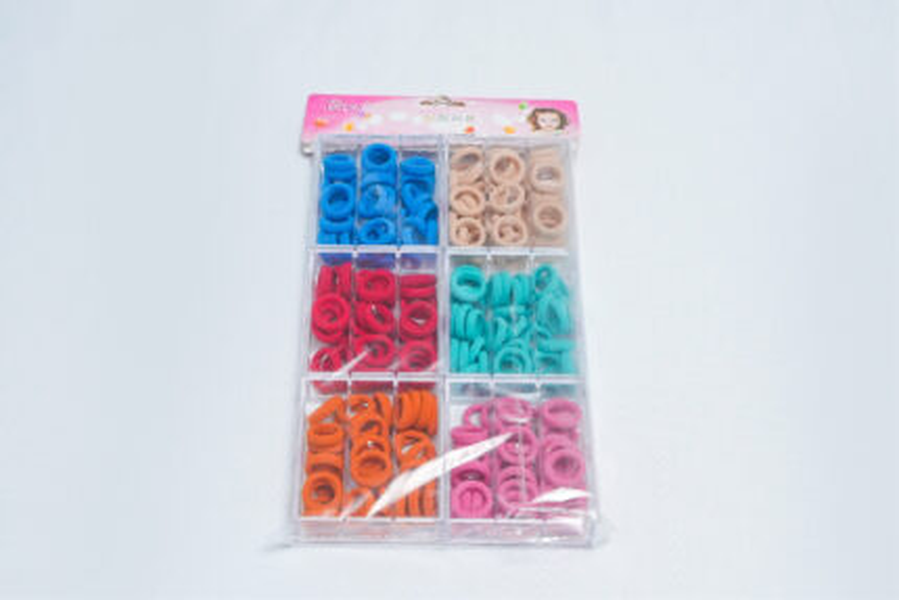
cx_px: 450
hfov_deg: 38.2
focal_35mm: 52
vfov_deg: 26.0
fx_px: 1299
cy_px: 300
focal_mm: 35
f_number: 10
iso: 2500
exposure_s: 1/160
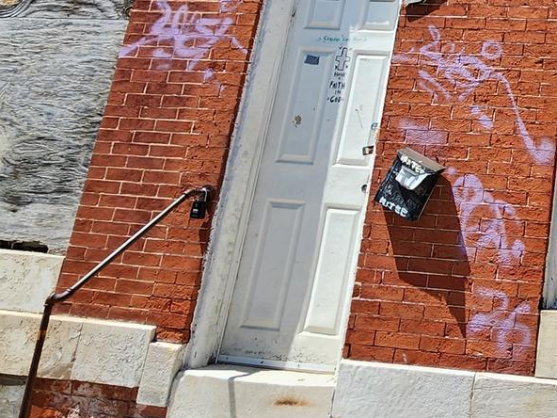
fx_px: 724
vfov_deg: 28.7
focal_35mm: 45
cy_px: -60
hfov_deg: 35.1
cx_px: 634
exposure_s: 1/1350
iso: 50
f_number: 2.2
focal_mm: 2.2
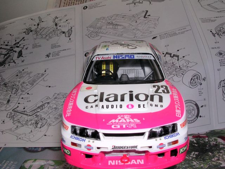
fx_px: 279
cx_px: 112
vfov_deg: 33.6
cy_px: 84
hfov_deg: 43.9
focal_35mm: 43
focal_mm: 6.6
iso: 100
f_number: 5.9
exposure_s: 1/60.1
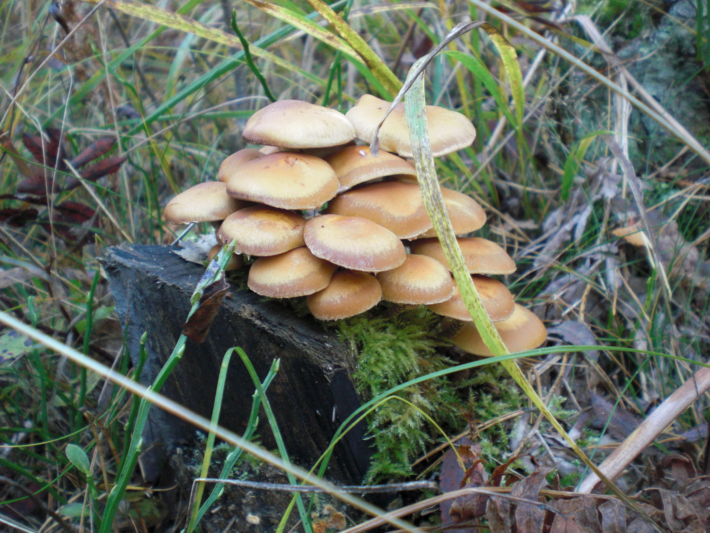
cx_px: 355
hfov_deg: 49.0
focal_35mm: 38
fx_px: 779
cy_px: 266
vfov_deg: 37.7
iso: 200
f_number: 3.1
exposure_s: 1/40
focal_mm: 6.3
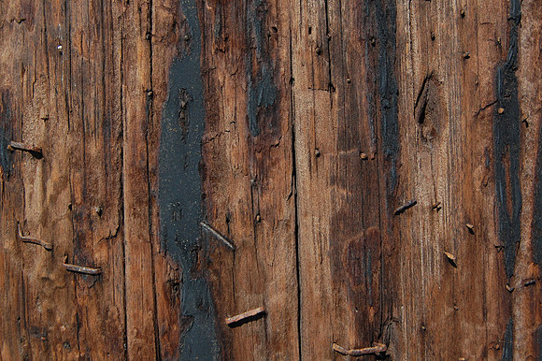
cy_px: 180
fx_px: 903
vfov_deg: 22.6
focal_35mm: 60
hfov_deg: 33.4
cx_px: 271
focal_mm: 40
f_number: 9
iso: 200
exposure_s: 1/320
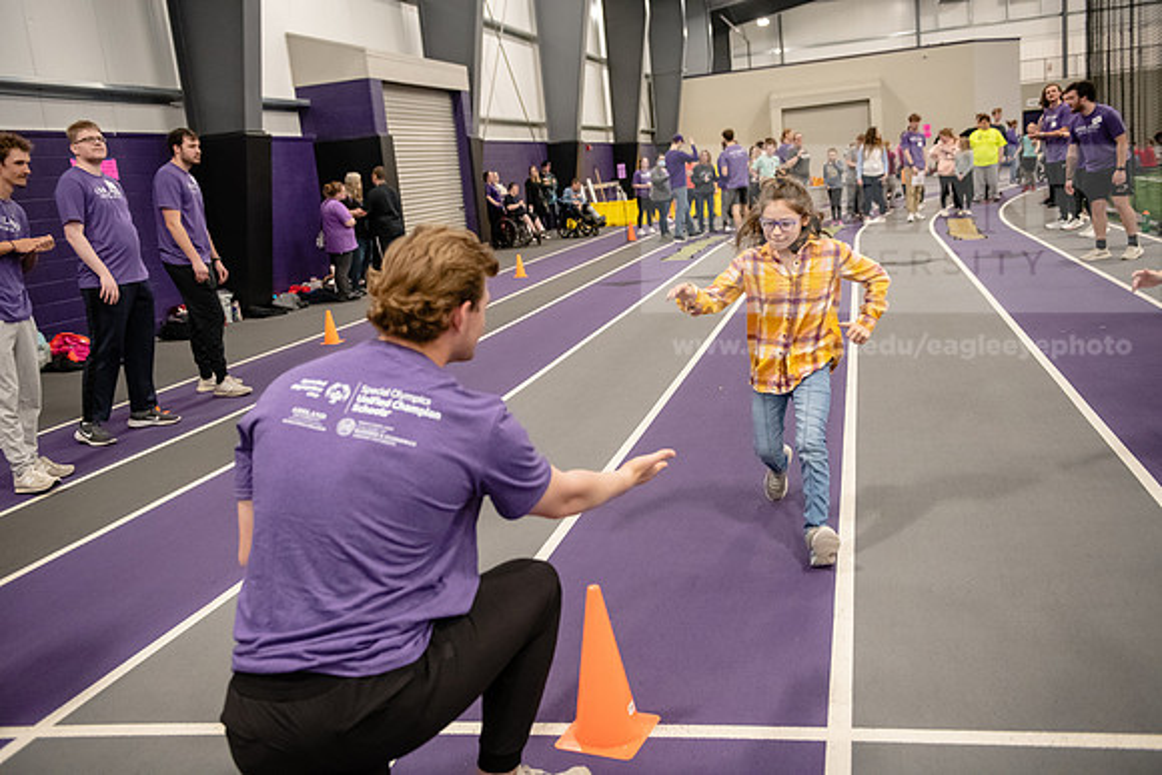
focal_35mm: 32
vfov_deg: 41.1
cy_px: 388
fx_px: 1033
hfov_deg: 58.7
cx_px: 581
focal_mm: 32
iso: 4000
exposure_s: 1/320
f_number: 3.2
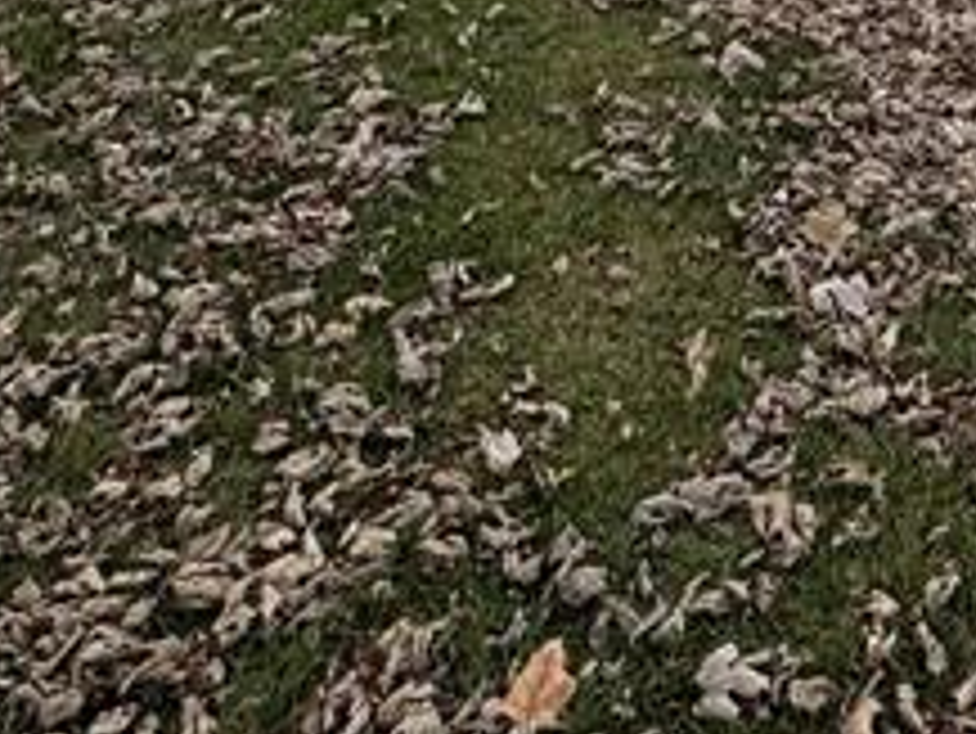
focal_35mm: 66
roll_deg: +1.5
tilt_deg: +1.1
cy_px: -815
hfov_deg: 27.3
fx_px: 1862
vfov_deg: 16.1
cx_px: 1030
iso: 40
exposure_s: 1/508
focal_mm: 2.22
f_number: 2.2
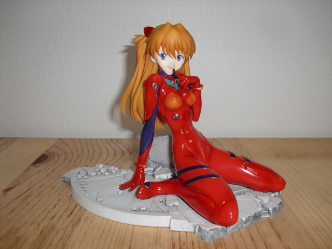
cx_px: 166
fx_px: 345
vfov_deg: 39.7
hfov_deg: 51.4
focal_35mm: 36
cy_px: 124
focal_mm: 6.3
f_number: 2.8
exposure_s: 1/60
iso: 64
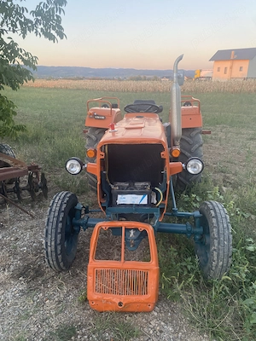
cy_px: 170
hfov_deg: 53.1
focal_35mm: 26
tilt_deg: -19.5
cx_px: 128
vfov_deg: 67.3
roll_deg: -0.8
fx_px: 256
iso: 100
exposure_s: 1/121
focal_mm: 4.25
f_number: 1.8
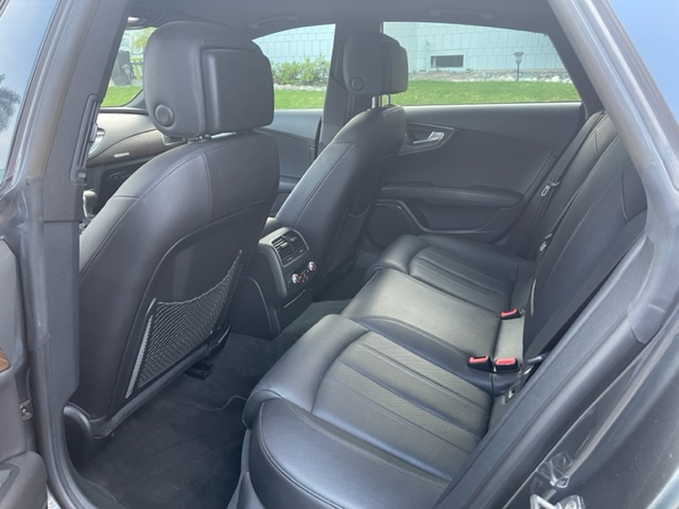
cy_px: 254
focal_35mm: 26
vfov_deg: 53.1
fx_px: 510
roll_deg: +2.8
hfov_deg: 67.3
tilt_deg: -22.1
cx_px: 340
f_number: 1.6
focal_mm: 5.1
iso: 320
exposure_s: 1/60
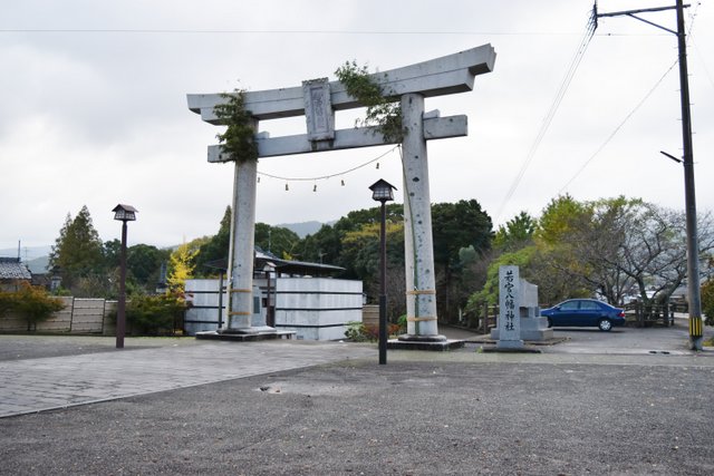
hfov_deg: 57.2
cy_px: 238
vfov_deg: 40.0
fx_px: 655
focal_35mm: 33
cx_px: 357
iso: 560
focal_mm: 22
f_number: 3.8
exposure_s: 1/4000
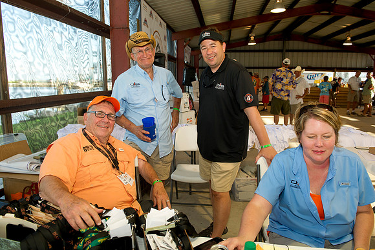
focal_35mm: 26
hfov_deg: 69.4
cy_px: 125
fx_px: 271
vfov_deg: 49.5
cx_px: 188
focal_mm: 26
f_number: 5
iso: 400
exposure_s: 1/250
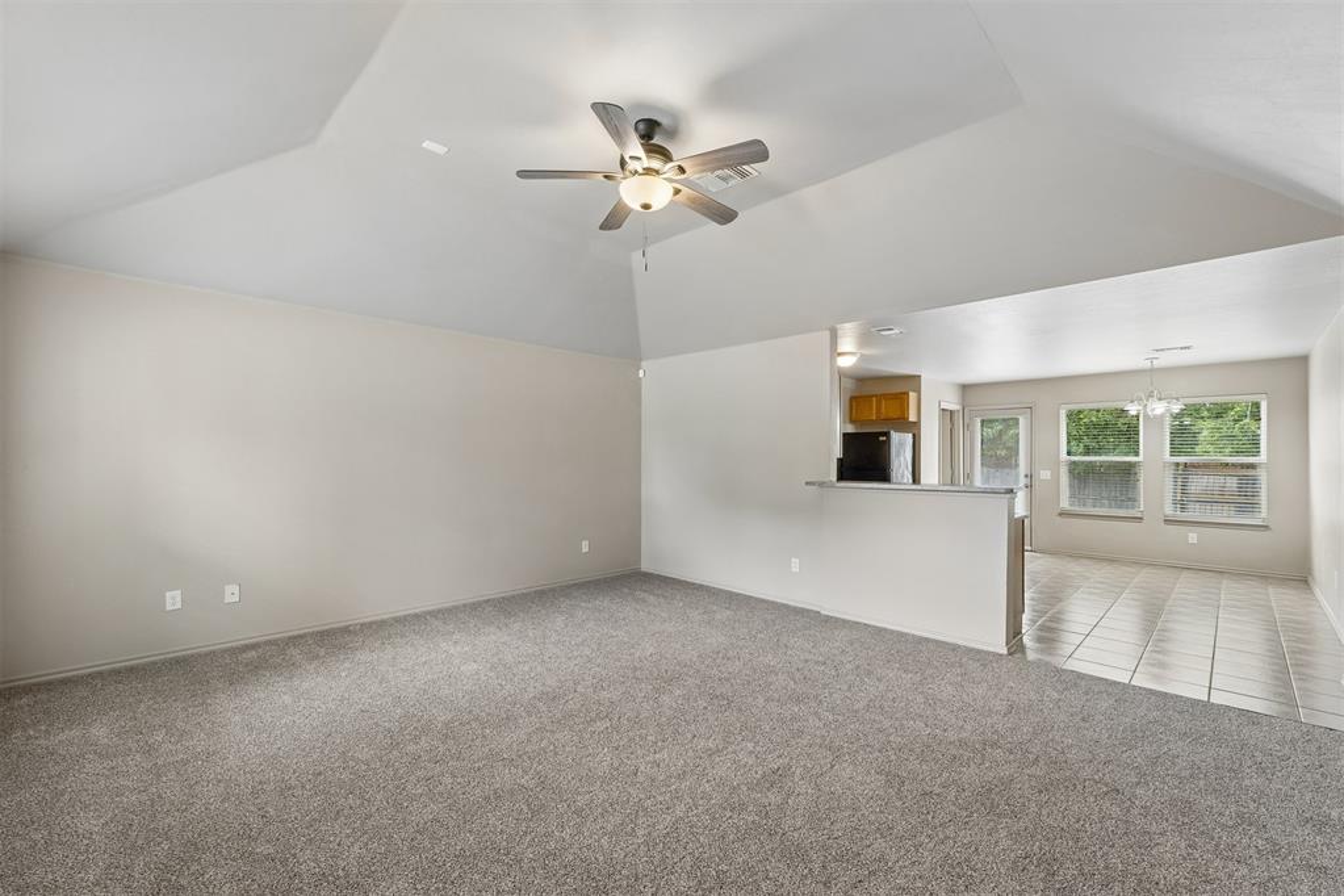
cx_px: 672
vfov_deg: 77.3
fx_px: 560
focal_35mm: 15
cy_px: 448
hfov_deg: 100.4
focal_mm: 10
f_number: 7.1
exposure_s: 1/15
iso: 200
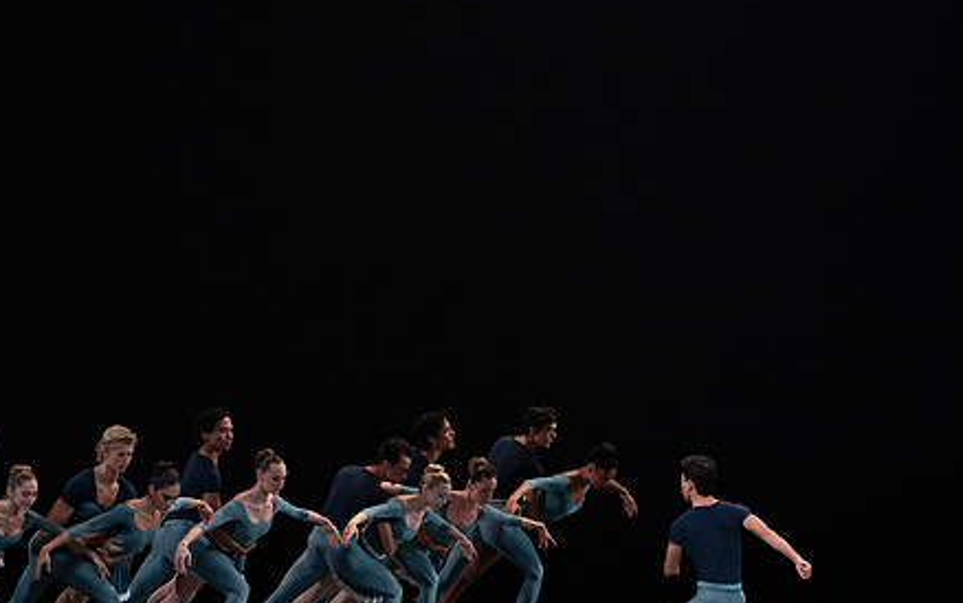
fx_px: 6878
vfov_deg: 5.0
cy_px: 393
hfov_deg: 8.0
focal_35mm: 262
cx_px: 396
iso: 5000
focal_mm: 194
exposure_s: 1/400
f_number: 6.3
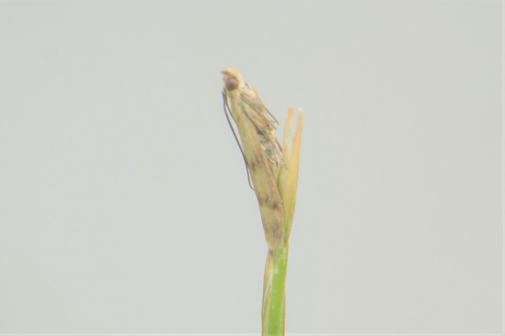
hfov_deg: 6.5
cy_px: 168
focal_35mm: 315
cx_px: 252
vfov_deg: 4.4
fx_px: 4418
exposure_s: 1/125
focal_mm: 210
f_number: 8
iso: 220
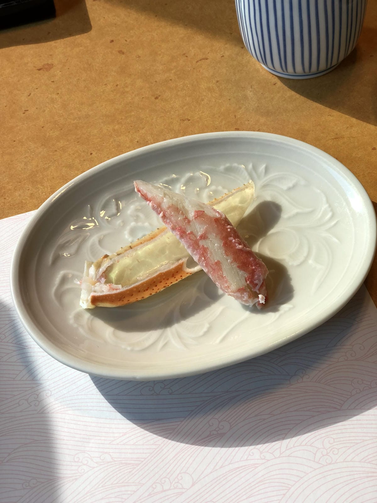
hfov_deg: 25.7
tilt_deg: -52.3
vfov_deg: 33.8
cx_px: 188
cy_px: 252
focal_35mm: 57
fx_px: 828
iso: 40
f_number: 2.8
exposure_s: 1/120
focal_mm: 6.6
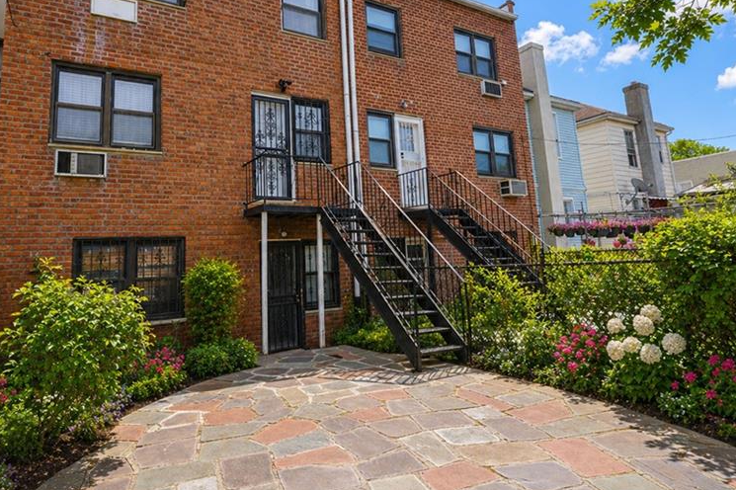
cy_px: 183
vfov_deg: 56.5
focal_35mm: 22
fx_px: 450
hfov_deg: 78.3
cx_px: 327
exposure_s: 1/160
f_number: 6.3
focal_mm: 16
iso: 100
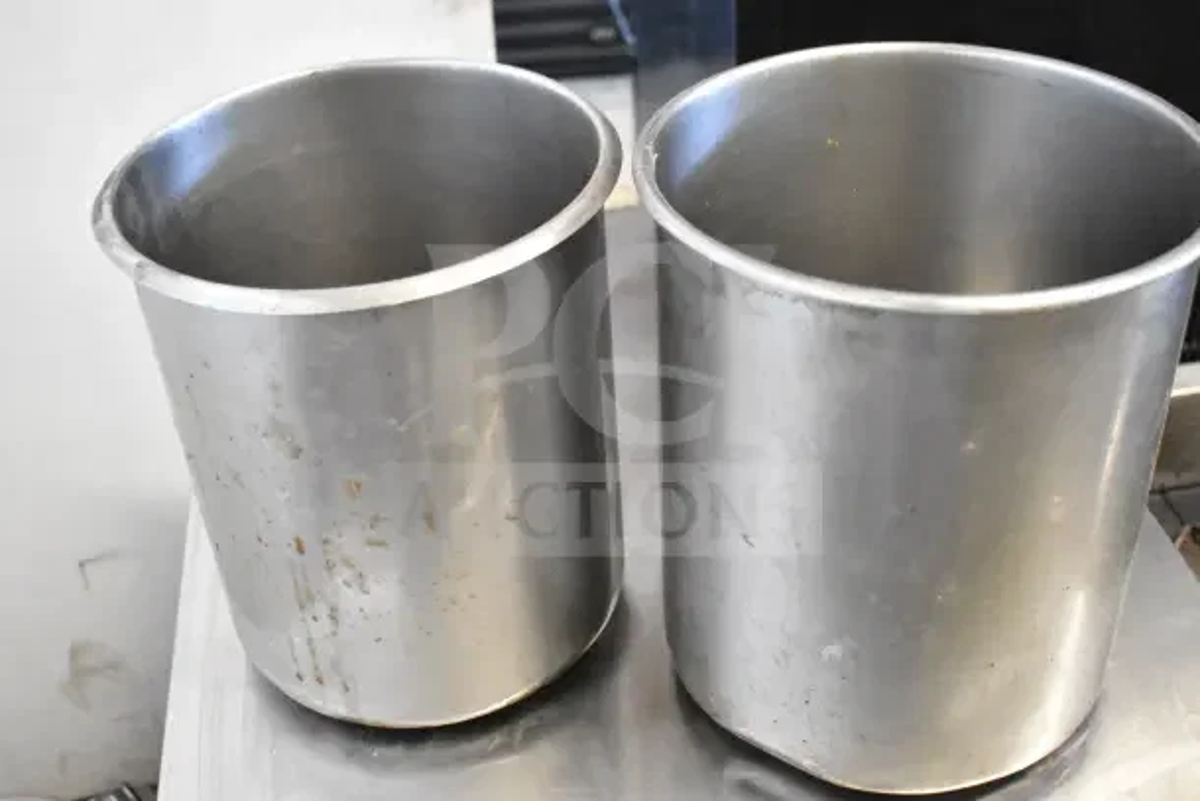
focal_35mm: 42
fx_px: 1400
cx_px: 600
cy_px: 400
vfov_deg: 31.9
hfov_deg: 46.4
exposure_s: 1/80
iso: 6400
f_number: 4.2
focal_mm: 28
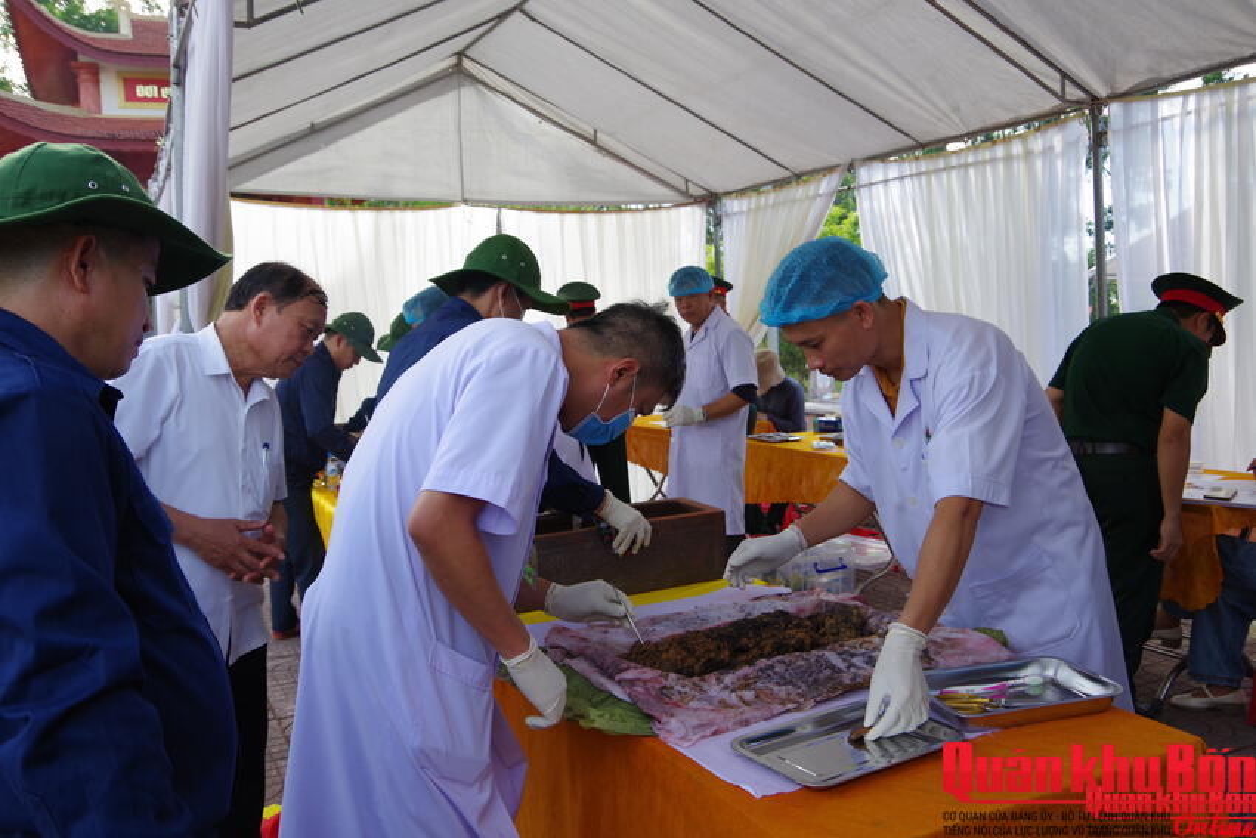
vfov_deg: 42.3
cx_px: 628
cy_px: 419
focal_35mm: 31
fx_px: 1082
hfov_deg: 60.3
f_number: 6.3
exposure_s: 1/125
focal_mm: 21
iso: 200
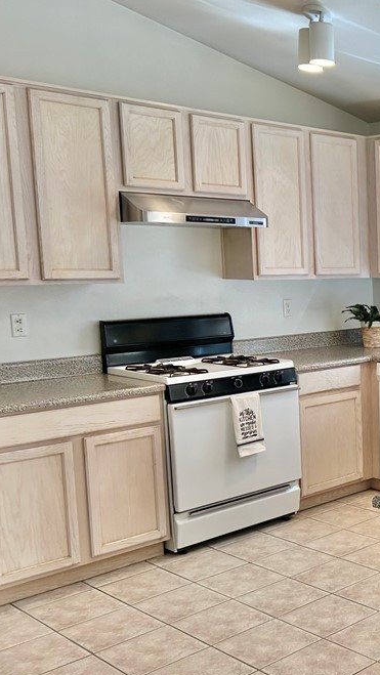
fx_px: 788
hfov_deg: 24.0
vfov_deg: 46.3
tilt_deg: -8.7
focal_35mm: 44
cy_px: 376
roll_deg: -0.1
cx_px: 489
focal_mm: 5.7
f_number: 1.5
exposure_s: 1/127
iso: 64
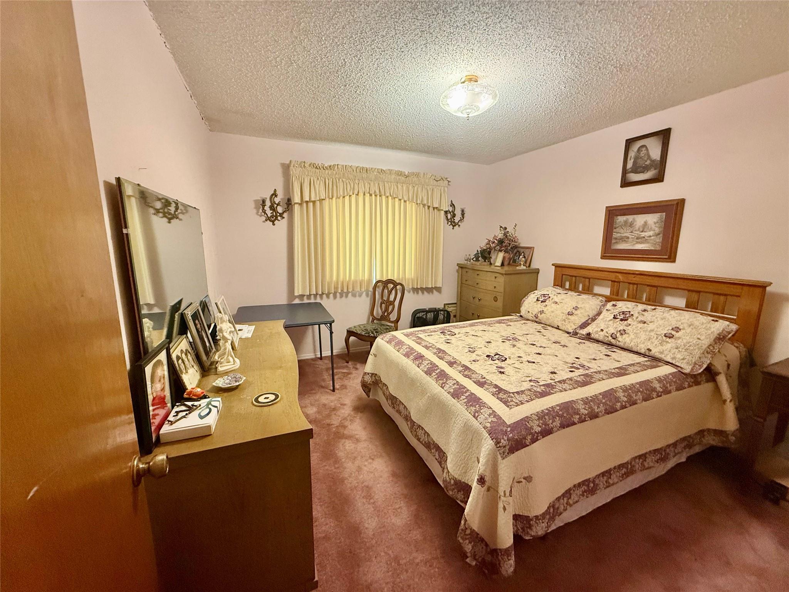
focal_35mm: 14
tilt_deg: -9.2
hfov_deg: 102.1
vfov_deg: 85.7
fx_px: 319
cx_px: 394
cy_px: 296
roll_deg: -0.9
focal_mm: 2.22
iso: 320
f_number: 2.2
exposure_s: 1/60
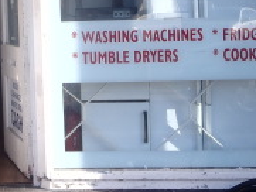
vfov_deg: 18.3
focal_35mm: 79
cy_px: 13
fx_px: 585
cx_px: -4
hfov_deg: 23.6
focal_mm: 5
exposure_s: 1/320
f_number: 3.5
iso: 80
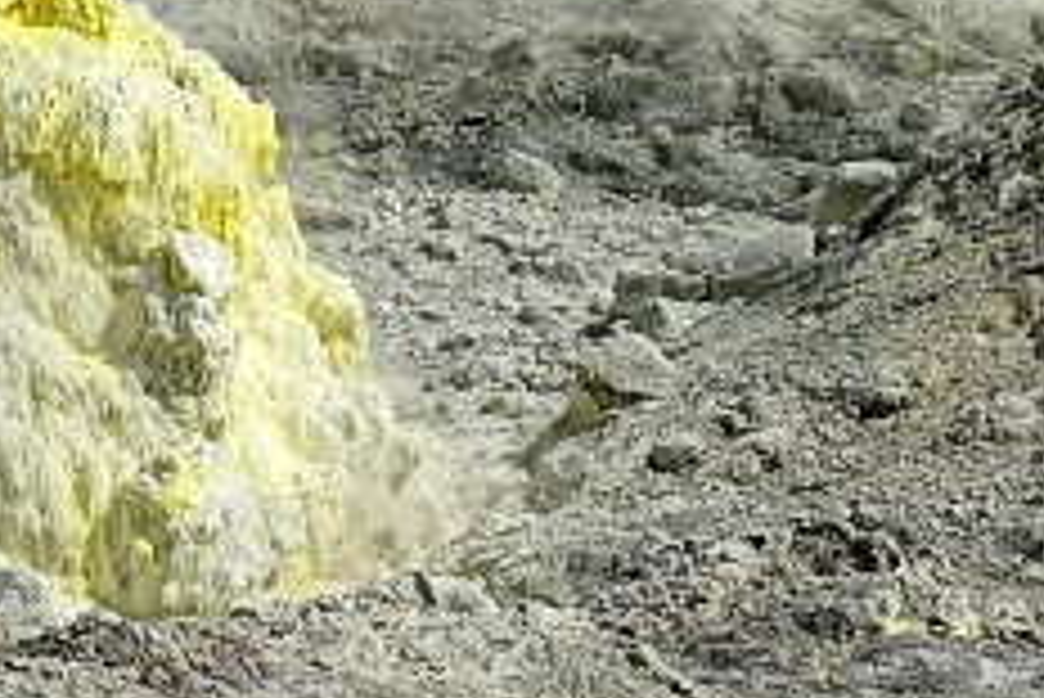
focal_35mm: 179
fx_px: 5182
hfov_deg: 11.5
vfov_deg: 7.7
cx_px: 234
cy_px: 761
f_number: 4.5
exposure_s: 1/2000
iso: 100
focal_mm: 23
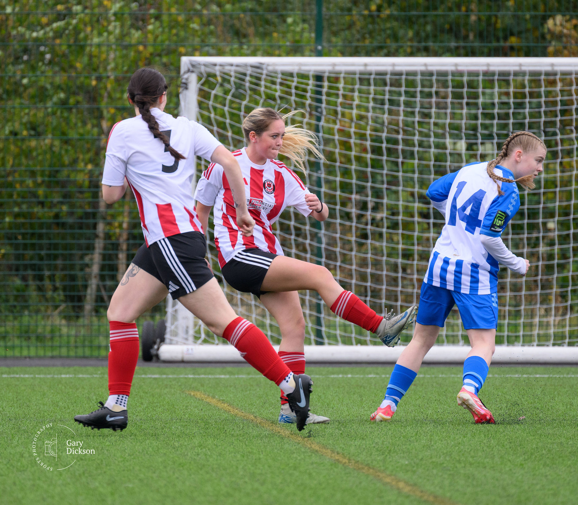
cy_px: 231
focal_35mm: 641
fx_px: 11370
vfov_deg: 2.5
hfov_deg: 2.9
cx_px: 308
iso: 1250
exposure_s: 1/1250
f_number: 5.6
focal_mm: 400
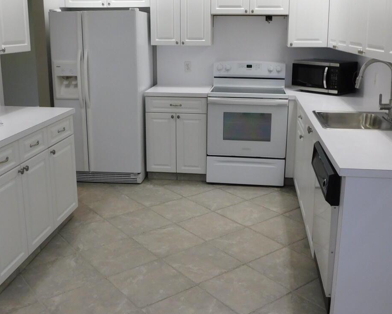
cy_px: 129
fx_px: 453
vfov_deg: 38.1
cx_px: 198
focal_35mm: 39
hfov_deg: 46.8
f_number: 3
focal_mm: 4
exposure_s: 1/60
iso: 125
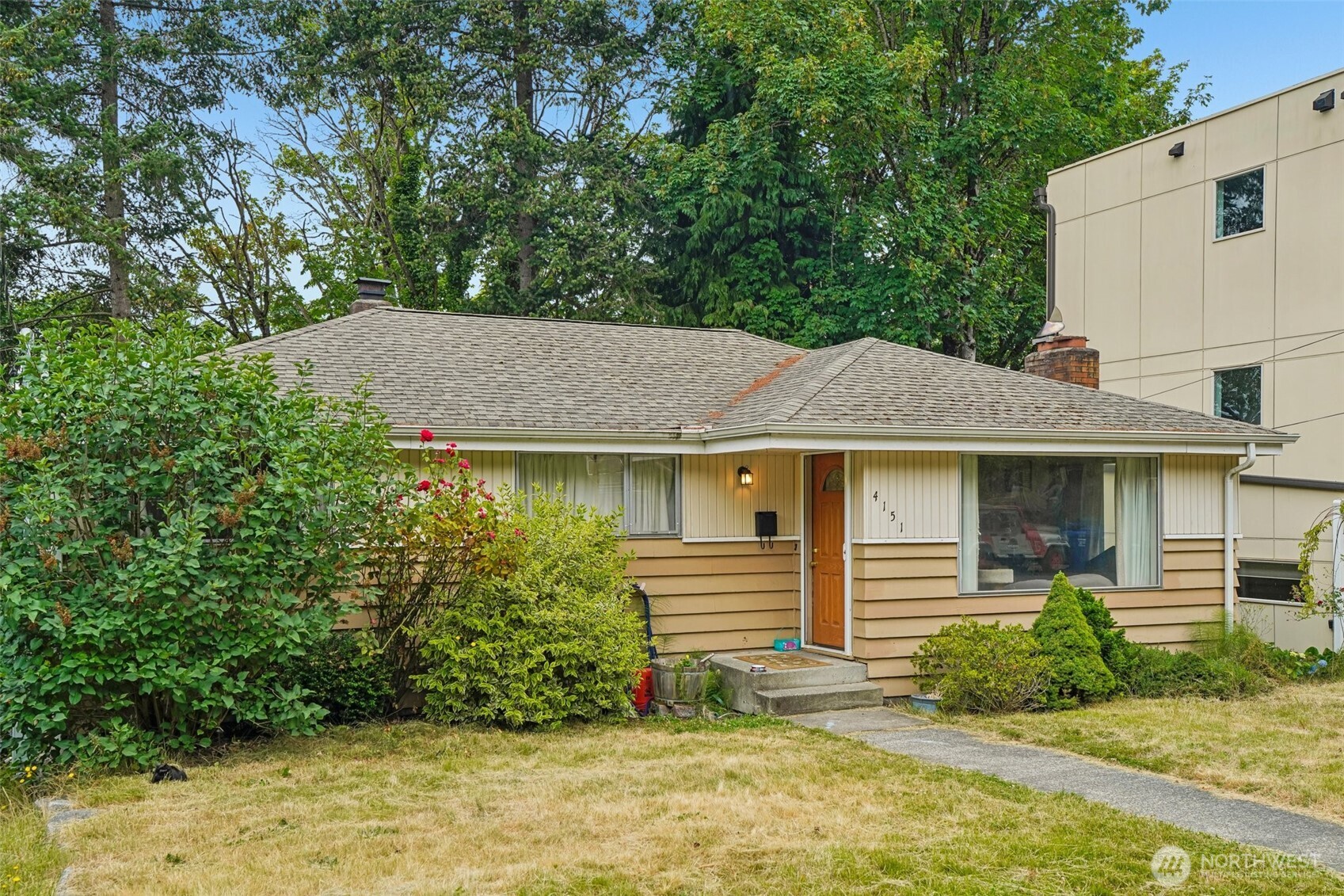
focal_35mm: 35
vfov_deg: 37.8
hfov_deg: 54.4
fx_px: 1306
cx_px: 672
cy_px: 448
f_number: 8
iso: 400
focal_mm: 35
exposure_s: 1/320
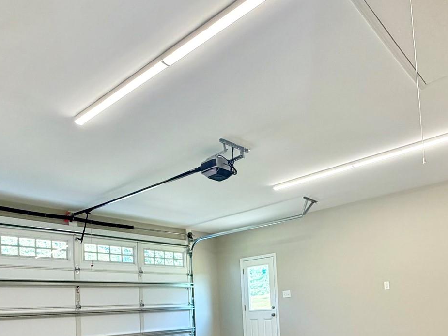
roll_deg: +3.5
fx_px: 401
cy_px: 287
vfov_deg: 42.6
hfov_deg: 58.2
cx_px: 250
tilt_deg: +3.7
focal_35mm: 31
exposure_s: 1/120
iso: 125
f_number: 2.2
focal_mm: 2.22
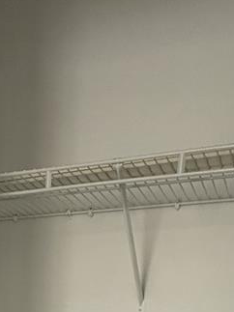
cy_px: 465
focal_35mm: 52
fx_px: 469
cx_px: 61
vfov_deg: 26.7
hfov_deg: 27.7
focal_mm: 2.22
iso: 160
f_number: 2.2
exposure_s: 1/99
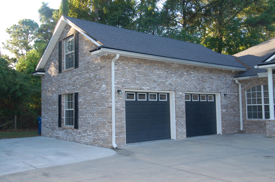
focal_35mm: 36
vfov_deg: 36.7
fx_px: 275
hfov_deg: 53.2
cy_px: 91
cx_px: 138
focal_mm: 24
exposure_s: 1/160
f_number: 6.3
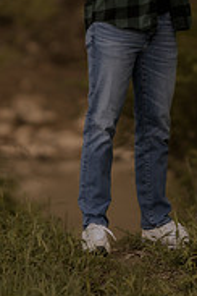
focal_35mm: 313
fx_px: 2569
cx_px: 126
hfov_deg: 4.4
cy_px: 18
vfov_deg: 6.6
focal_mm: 85
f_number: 1.4
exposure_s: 1/800
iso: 250
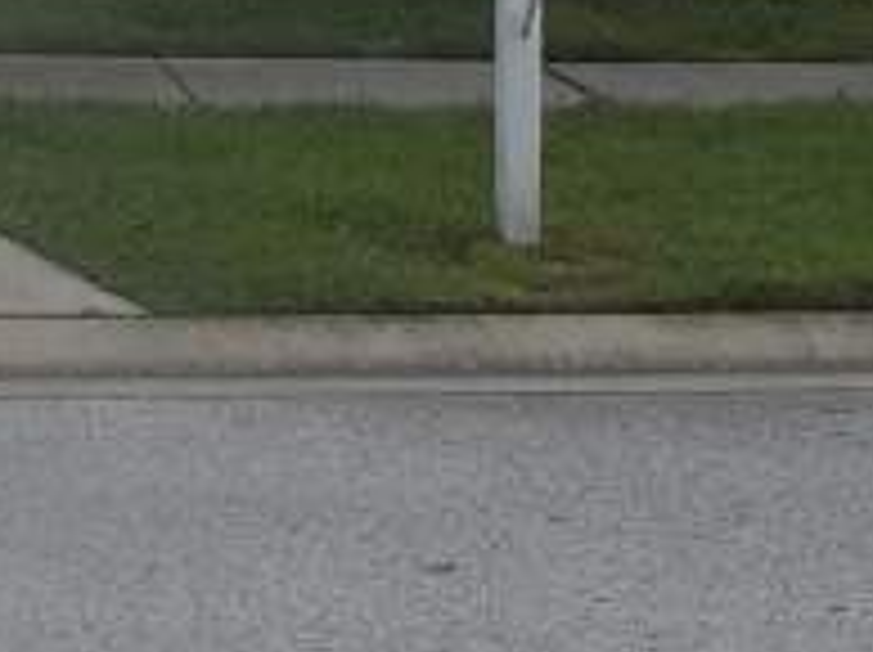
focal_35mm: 132
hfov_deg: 14.5
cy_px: -369
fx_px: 3325
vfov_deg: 10.7
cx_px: -171
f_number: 8.8
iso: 64
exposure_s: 1/160
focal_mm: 5.7
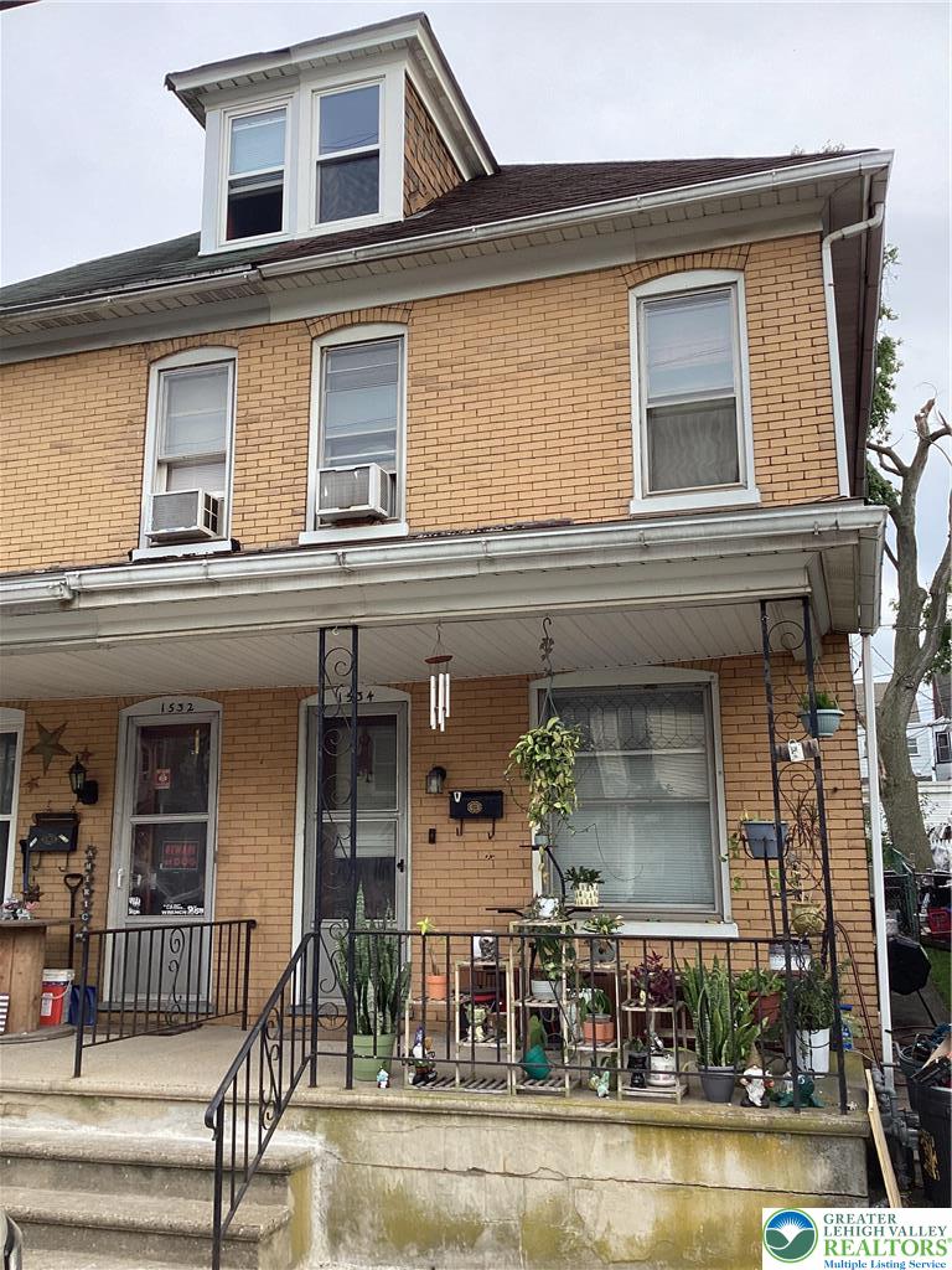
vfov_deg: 58.4
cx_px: 476
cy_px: 635
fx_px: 1137
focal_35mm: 31
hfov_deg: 45.4
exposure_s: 1/120
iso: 40
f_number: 2.4
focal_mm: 3.3
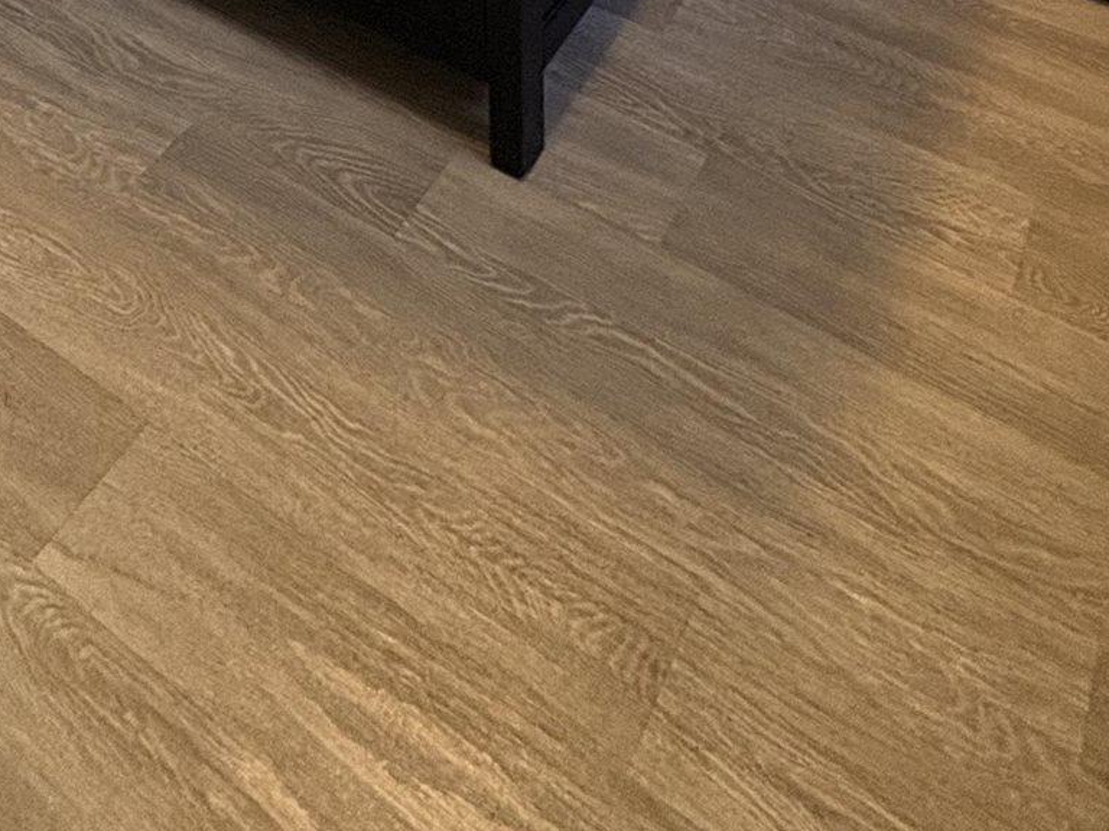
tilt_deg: -8.1
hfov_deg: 44.7
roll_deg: +0.6
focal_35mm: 42
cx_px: 615
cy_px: -808
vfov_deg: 19.6
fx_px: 1346
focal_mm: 2.22
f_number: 2.2
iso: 250
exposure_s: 1/60
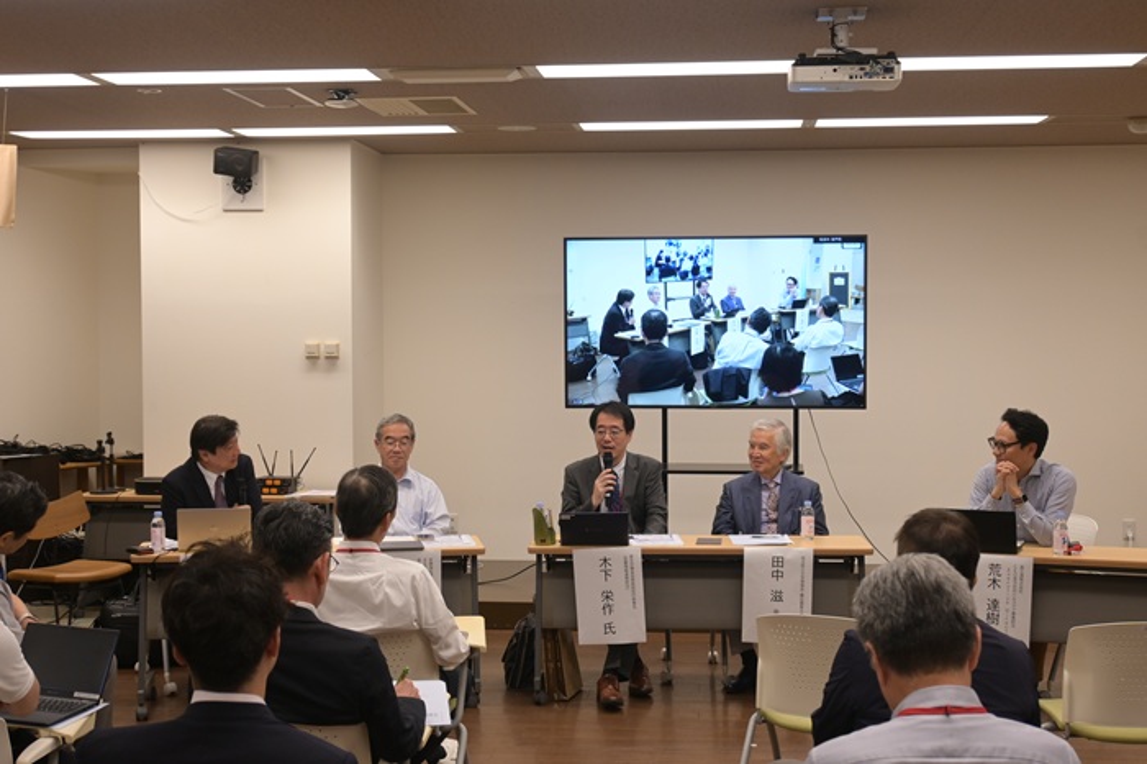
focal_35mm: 47
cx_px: 574
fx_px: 1505
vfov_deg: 28.5
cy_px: 382
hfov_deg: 41.7
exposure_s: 1/60
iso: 560
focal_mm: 31.5
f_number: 5
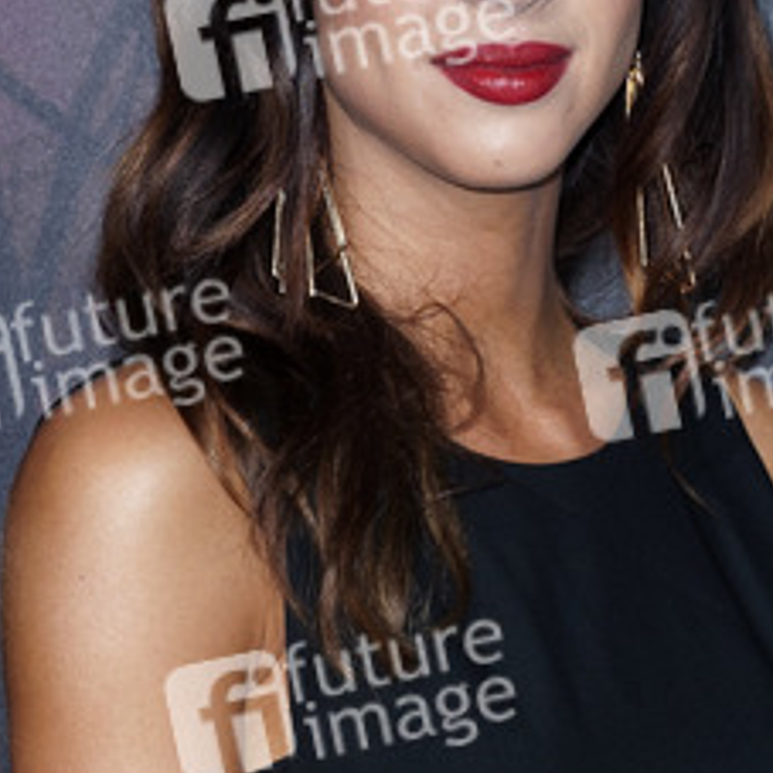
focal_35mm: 93
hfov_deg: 18.7
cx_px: 441
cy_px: 191
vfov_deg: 18.6
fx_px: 2350
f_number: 5.6
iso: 500
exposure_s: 1/320
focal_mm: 62
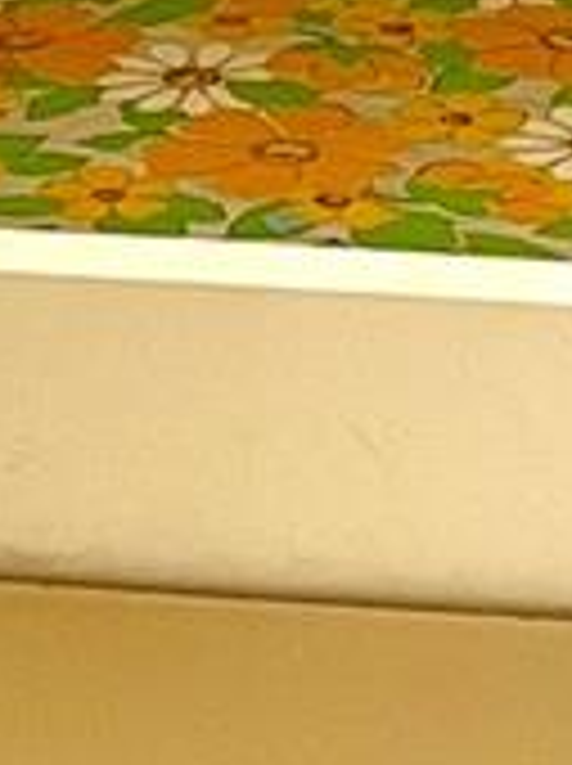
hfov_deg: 8.0
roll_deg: +1.7
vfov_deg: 10.0
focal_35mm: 184
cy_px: -774
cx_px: 203
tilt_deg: -7.8
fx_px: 4064
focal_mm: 4.2
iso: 250
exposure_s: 1/60
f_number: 1.6
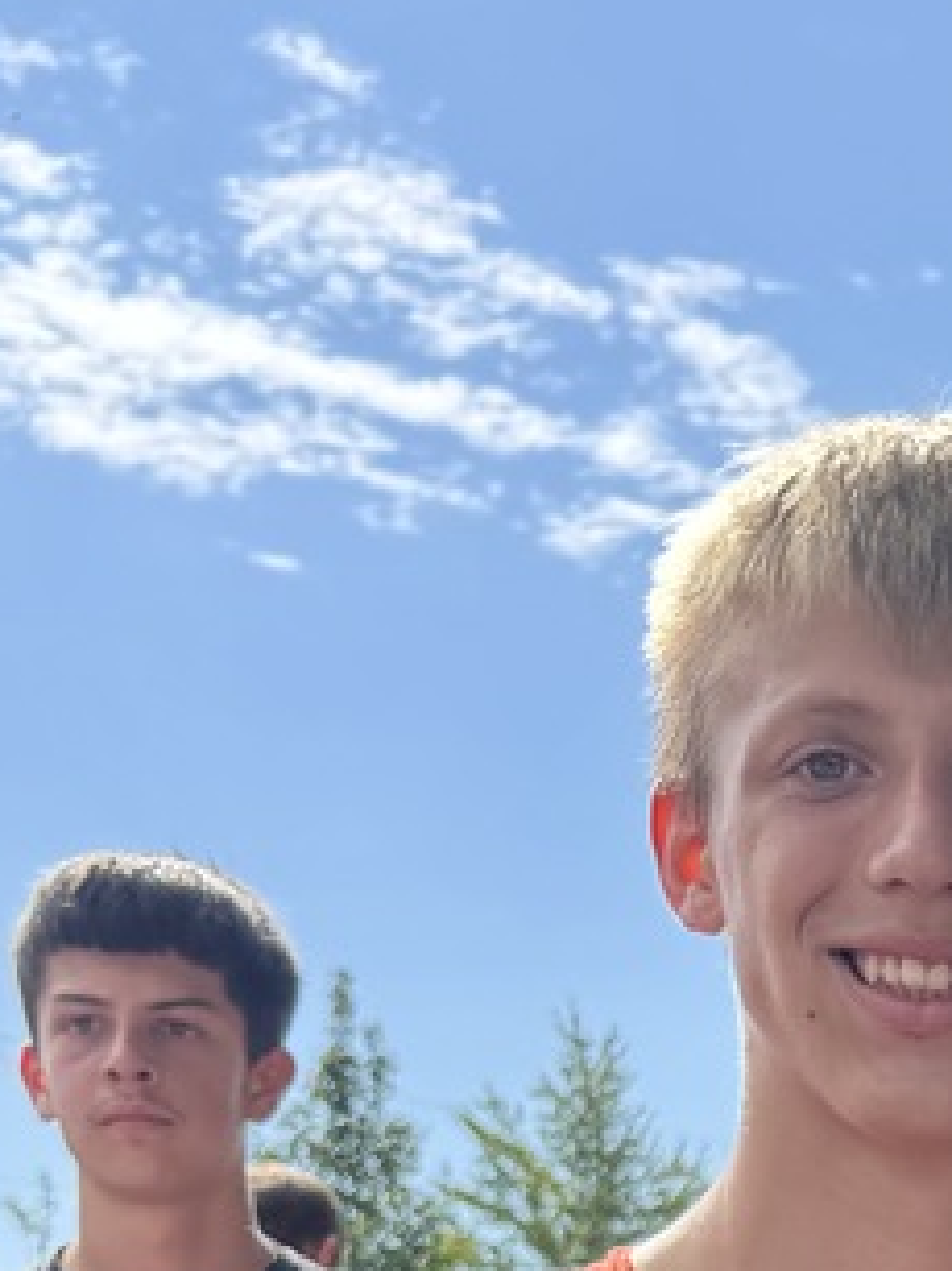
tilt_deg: -5.9
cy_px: 1967
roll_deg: -1.0
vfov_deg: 20.5
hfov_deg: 17.4
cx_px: 1213
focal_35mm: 80
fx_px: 2936
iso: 80
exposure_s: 1/1818
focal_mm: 6.76
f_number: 1.78
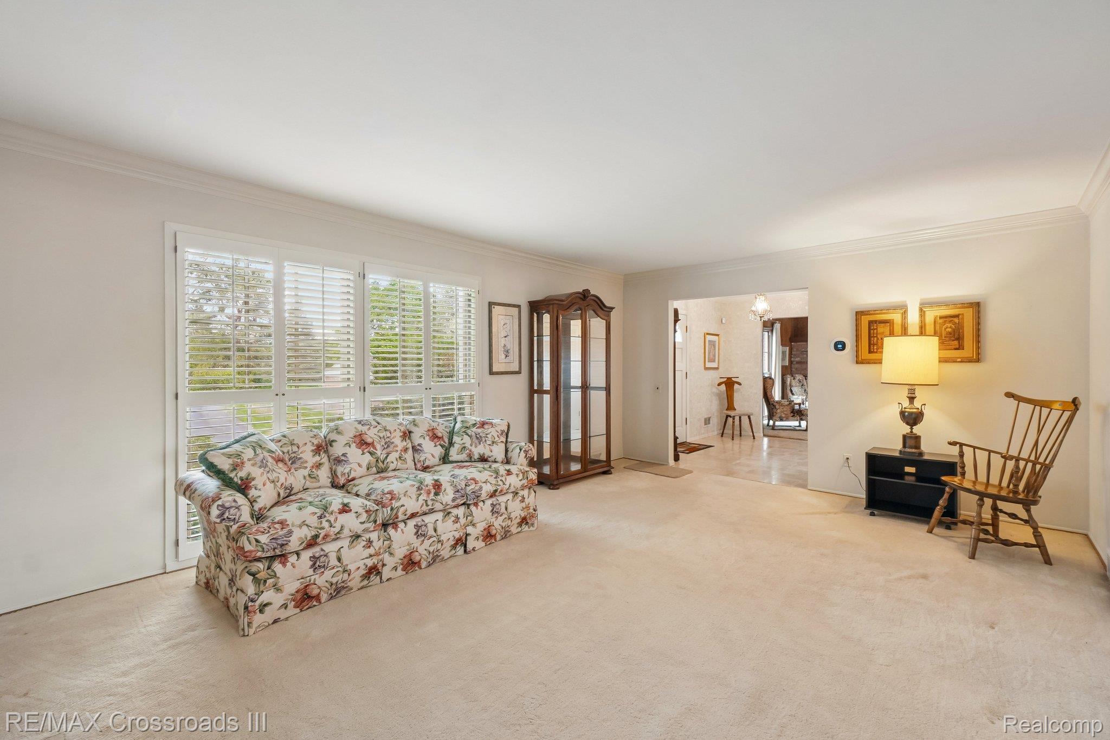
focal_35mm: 15
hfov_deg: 100.4
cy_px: 370
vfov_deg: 77.3
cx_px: 555
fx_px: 462
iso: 400
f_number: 8
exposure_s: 1/10
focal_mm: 10
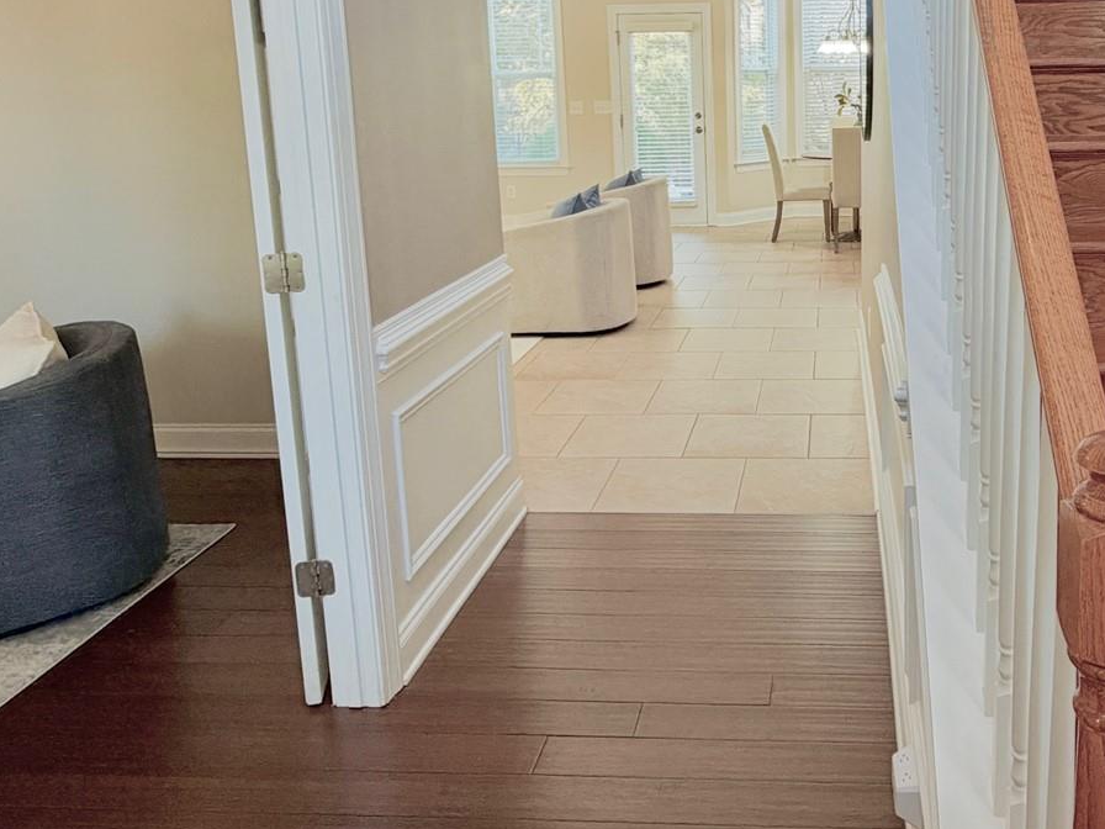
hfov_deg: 55.0
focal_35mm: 32
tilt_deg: -8.9
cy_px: 233
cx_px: 783
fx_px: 1021
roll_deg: +1.2
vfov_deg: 43.1
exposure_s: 1/60
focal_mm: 2.22
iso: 250
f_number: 2.2
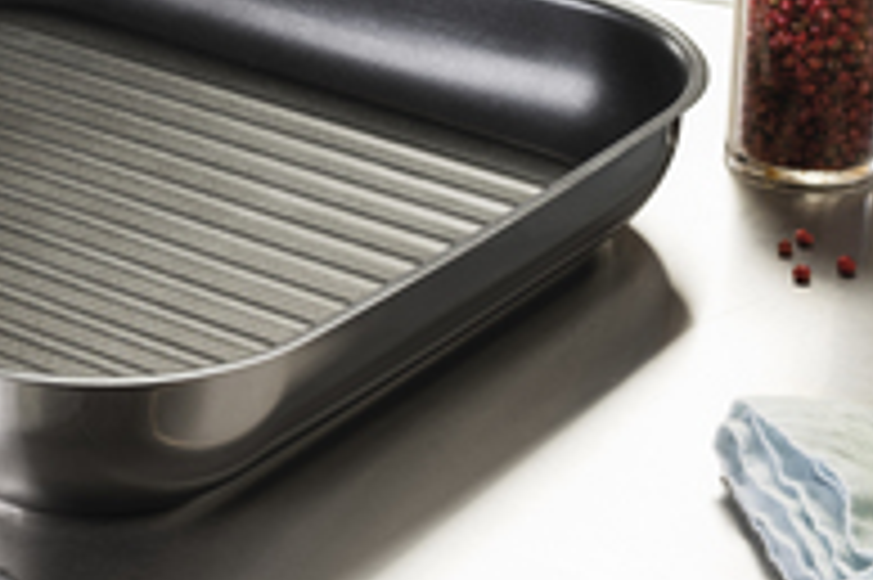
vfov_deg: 9.8
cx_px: -4
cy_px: 9
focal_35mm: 139
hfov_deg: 14.5
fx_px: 3368
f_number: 10
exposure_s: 1/60
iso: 64
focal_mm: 45
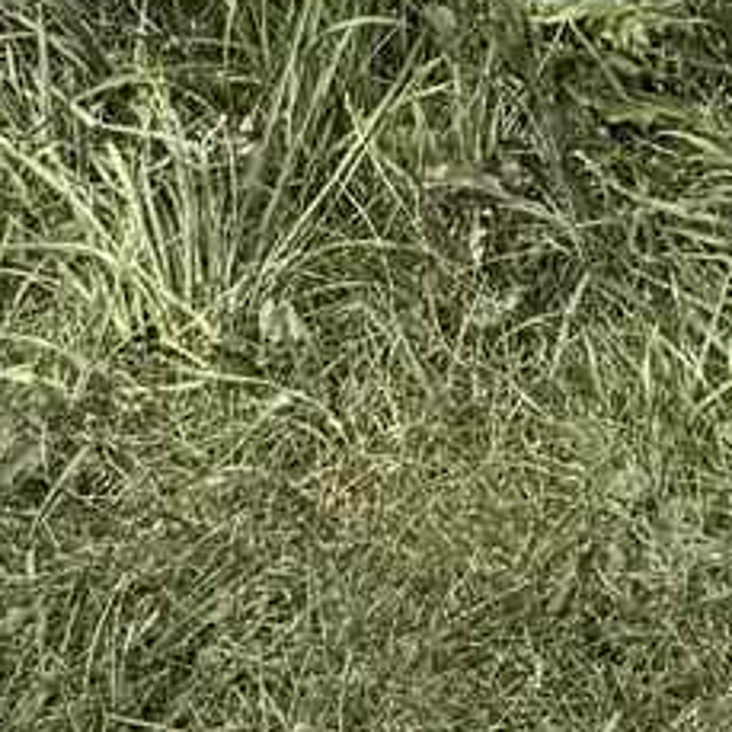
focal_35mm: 213
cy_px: -2091
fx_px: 5096
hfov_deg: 7.3
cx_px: 2212
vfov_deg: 6.7
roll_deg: -2.6
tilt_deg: -4.2
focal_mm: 6.76
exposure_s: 1/4310
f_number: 1.78
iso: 80
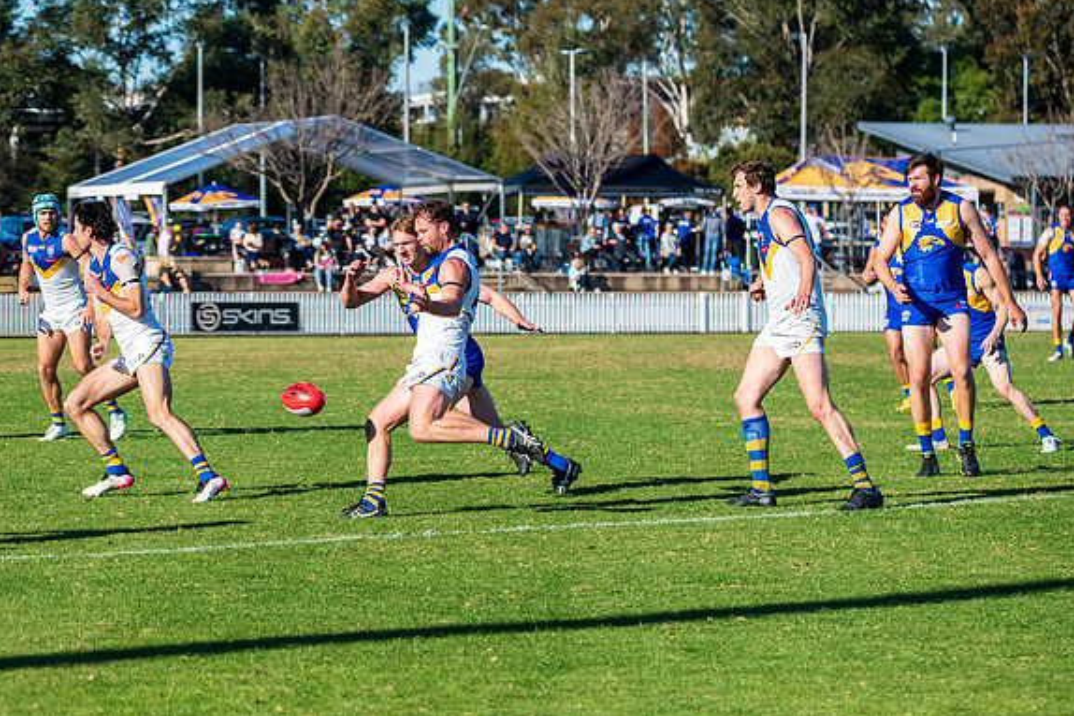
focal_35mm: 163
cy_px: 379
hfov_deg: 12.6
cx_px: 499
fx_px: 4864
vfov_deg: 8.4
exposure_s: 1/2000
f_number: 8
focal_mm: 150
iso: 800
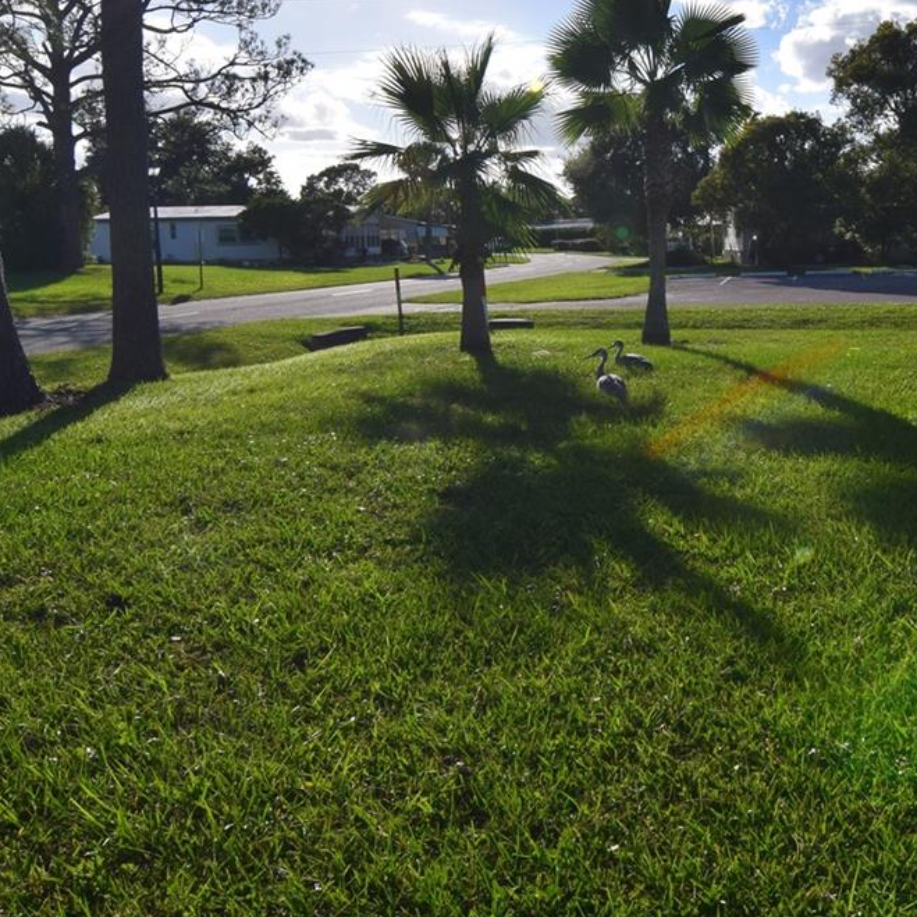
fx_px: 1020
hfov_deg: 46.6
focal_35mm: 34
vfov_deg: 47.9
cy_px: 338
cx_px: 692
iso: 200
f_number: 11
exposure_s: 1/640
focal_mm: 11
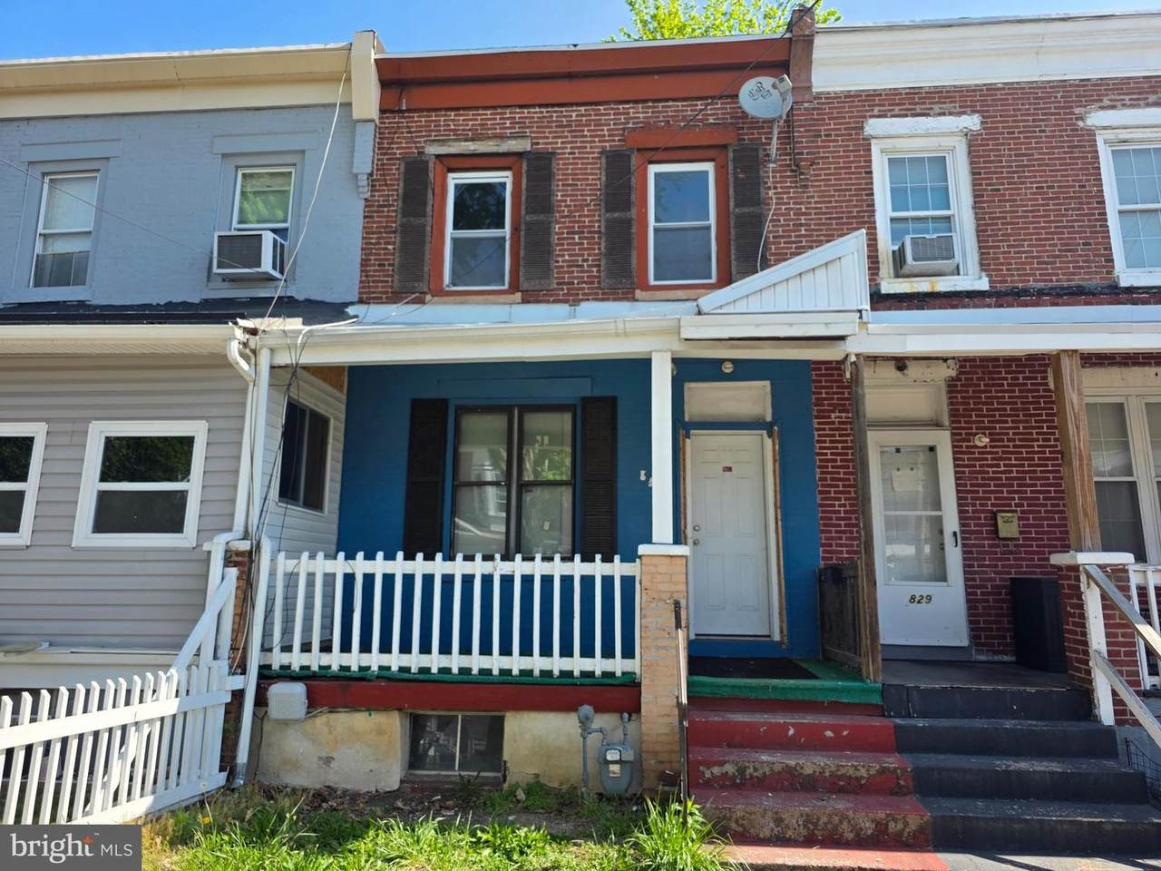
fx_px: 771
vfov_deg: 58.9
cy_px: 436
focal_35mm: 23
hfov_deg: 73.9
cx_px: 580
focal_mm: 6.3
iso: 80
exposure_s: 1/2000
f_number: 1.7
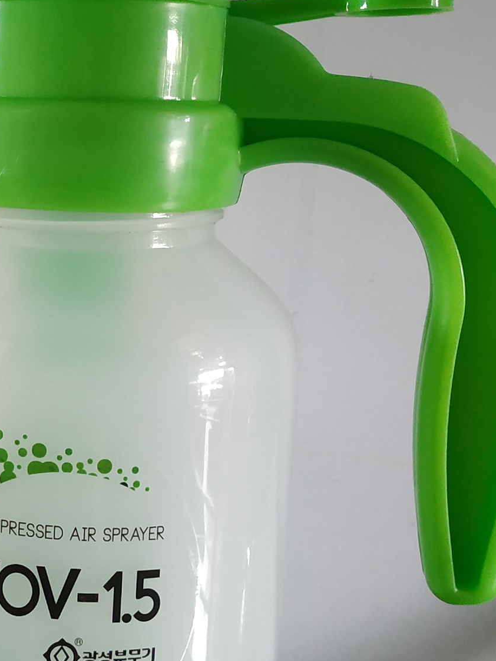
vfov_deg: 33.7
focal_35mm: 57
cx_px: -31
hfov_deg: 24.2
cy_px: 290
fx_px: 1089
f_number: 1.9
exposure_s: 1/25
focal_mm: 3.94
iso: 400
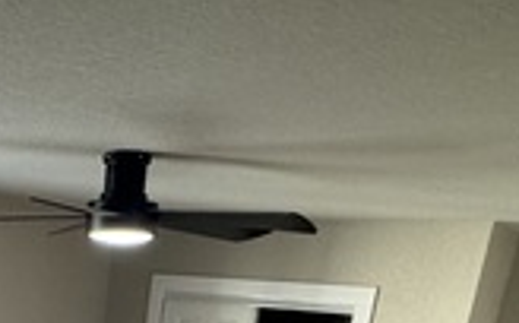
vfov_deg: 17.5
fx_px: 819
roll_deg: -4.7
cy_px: 602
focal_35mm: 58
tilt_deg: -22.1
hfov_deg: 32.0
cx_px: -19
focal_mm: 2.22
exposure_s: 1/120
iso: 250
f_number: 2.2
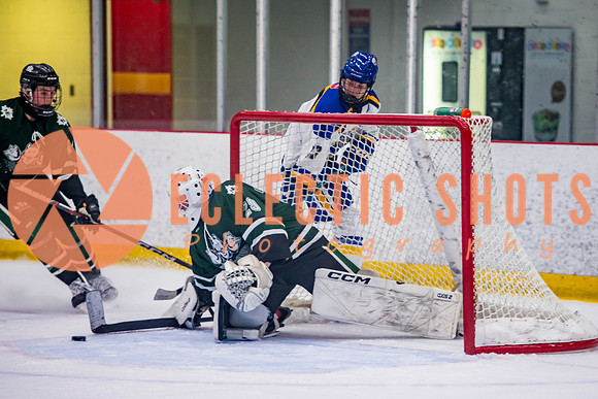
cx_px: 346
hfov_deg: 10.2
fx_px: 3356
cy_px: 223
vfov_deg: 6.8
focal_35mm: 202
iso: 2000
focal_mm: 170
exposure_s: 1/640
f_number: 3.2
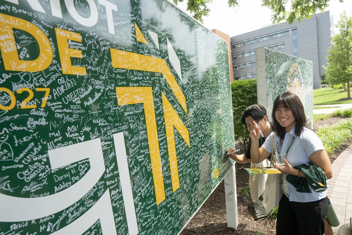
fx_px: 166
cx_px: 176
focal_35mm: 17
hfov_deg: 93.3
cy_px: 118
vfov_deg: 70.4
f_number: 9
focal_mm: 17
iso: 100
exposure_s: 1/320
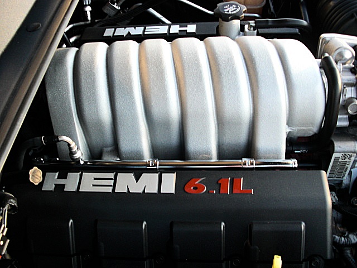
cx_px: 178
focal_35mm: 36
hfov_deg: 51.4
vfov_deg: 39.7
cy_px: 134
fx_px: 371
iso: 200
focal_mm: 6.3
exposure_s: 1/125
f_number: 2.8
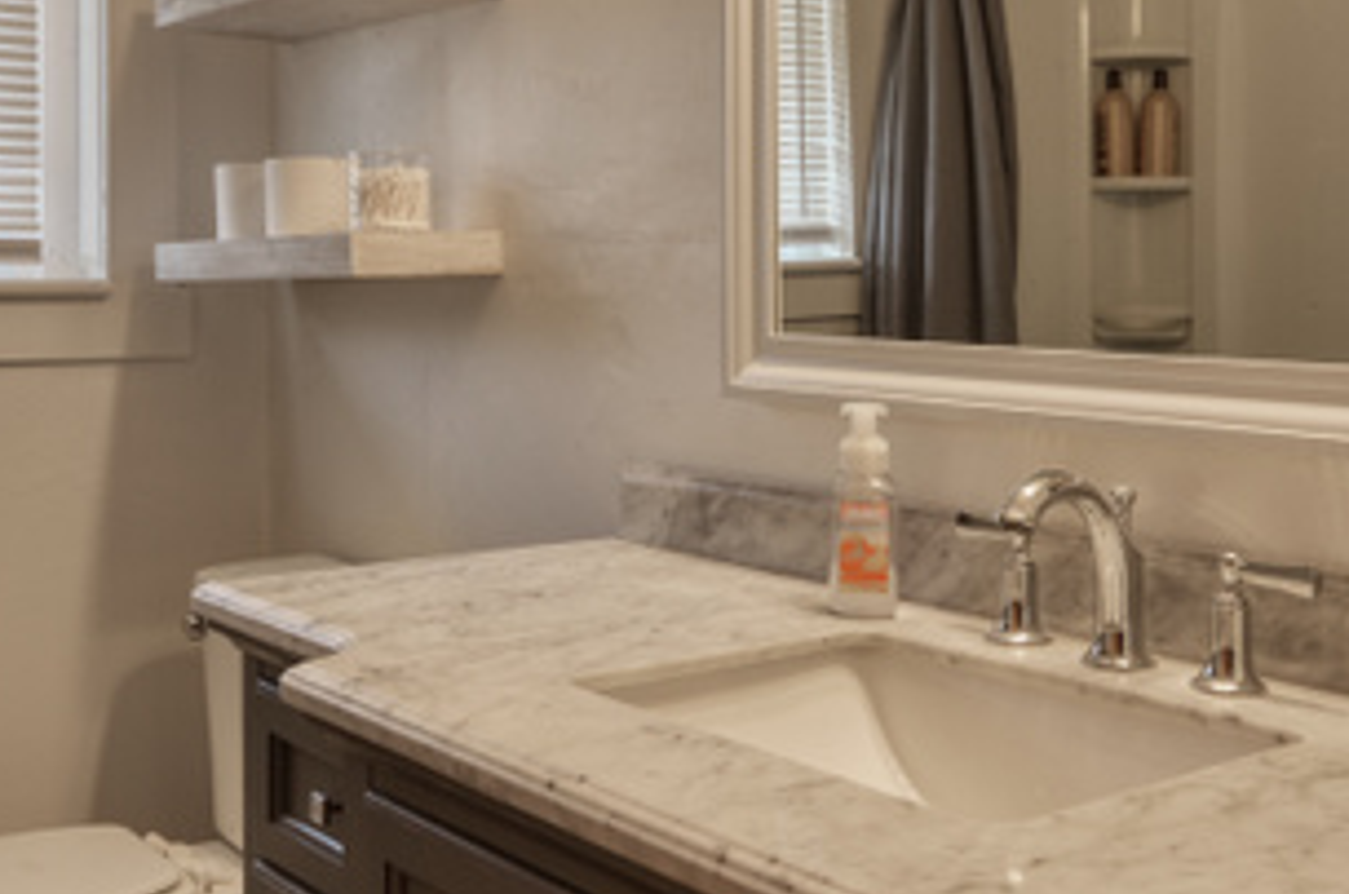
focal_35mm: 44
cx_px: 823
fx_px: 1645
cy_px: 332
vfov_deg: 30.2
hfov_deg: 44.3
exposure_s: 1/10
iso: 100
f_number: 8
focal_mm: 14
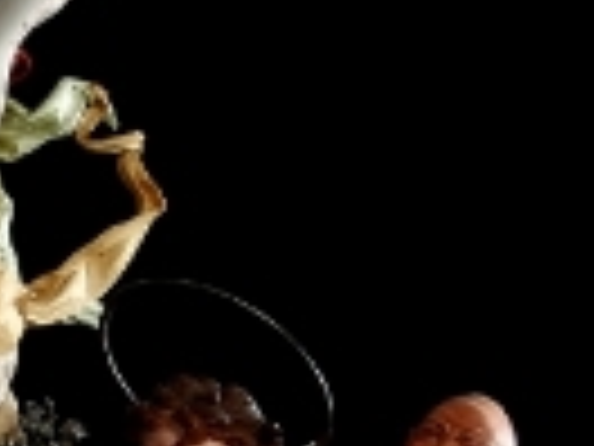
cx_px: -234
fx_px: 3769
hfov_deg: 8.8
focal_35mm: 220
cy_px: 653
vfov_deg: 6.7
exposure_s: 1/30
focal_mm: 45
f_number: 11
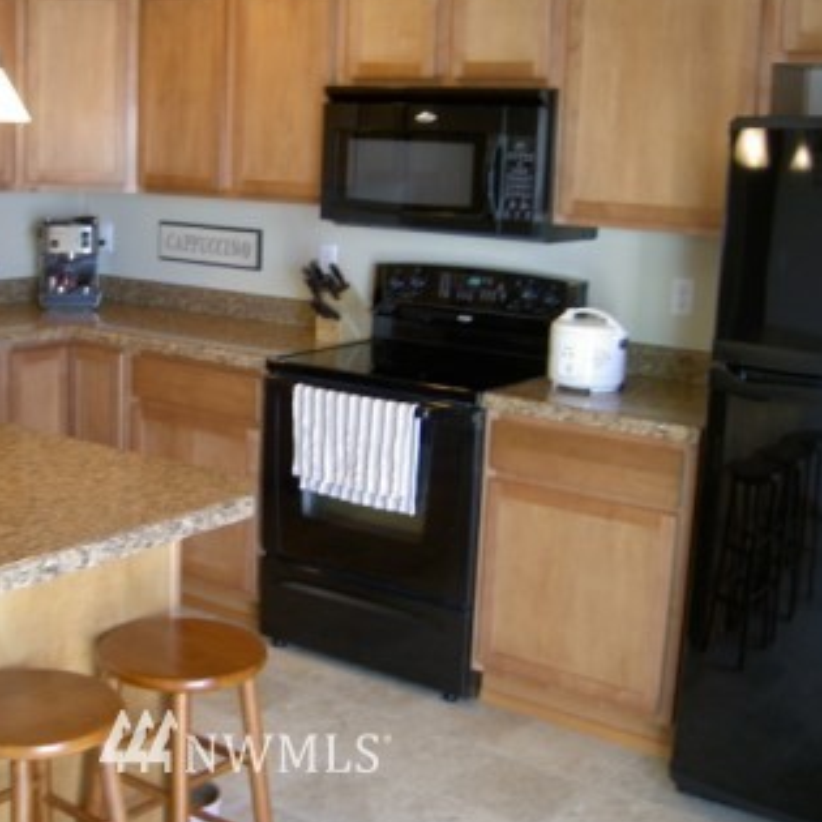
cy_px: 402
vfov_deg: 34.7
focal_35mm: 49
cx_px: 245
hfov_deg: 34.2
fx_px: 1316
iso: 100
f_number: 2.8
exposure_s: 1/8
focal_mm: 8
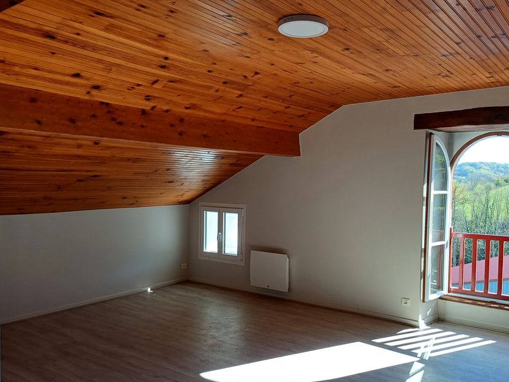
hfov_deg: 59.6
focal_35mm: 30
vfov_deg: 46.8
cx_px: 297
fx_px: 441
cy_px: 205
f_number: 1.8
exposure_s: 1/100
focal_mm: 4.65
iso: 50
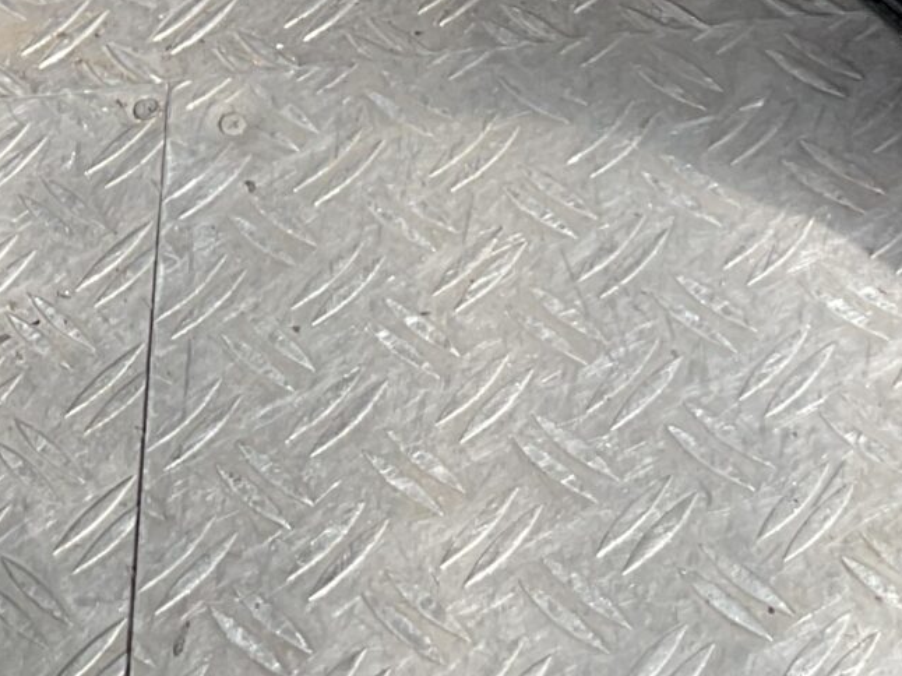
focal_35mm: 115
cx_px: 283
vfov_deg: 12.0
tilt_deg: -36.9
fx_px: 2995
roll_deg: +13.4
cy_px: -486
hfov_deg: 17.1
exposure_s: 1/360
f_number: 1.8
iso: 16
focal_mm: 3
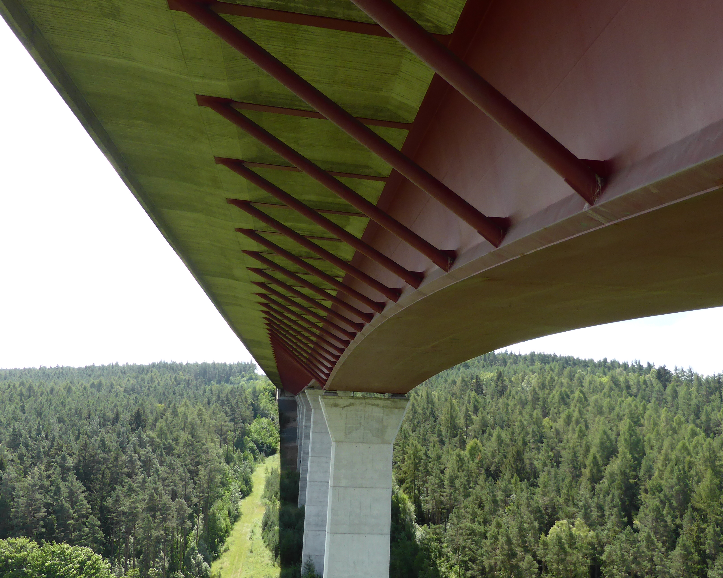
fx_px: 792
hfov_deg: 48.9
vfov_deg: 39.9
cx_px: 421
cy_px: 357
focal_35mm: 37
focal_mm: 4.3
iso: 100
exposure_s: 1/400
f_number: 3.3
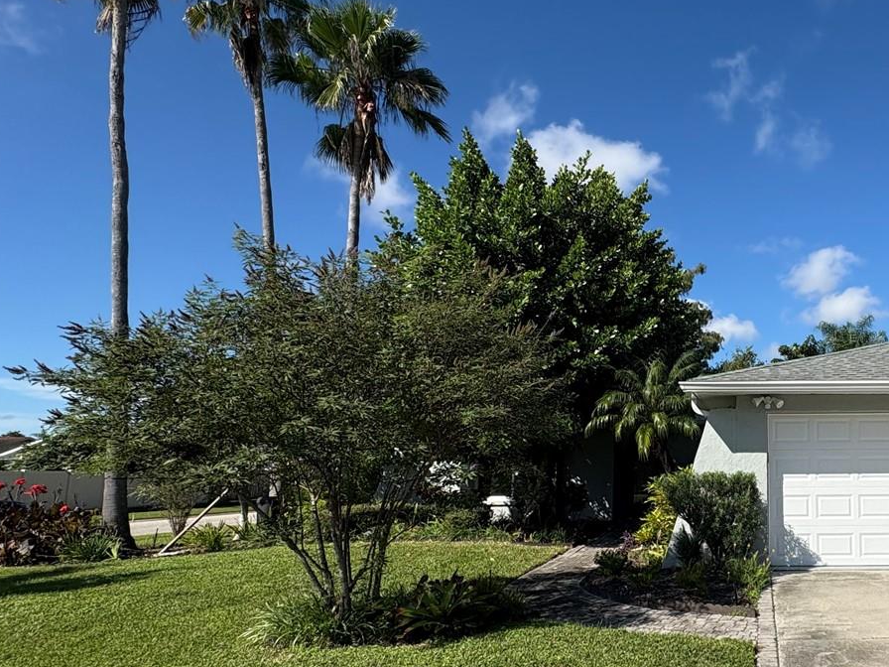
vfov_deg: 54.7
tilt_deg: +8.4
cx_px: 747
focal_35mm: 25
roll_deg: +1.2
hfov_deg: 61.8
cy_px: 381
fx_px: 642
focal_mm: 2.22
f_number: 2.2
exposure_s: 1/2273
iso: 40
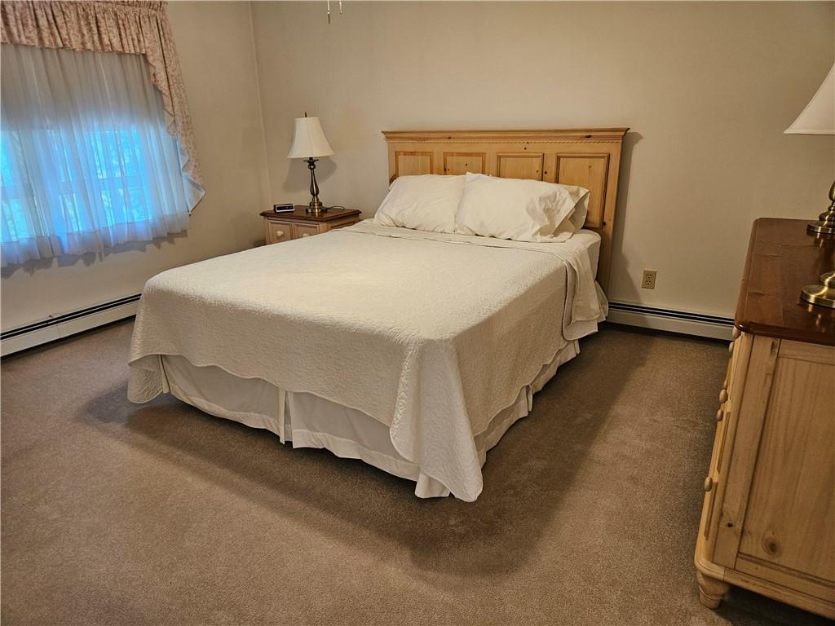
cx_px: 418
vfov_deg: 58.9
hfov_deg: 73.9
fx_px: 555
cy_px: 313
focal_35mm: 23
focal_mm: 5.4
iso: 200
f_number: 1.8
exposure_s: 1/120
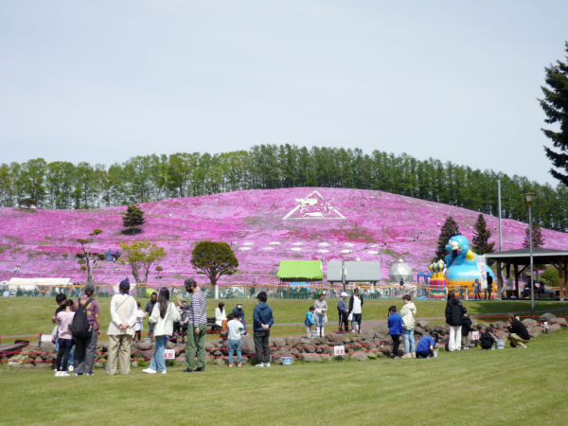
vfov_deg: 35.1
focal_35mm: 41
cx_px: 284
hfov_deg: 45.8
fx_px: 673
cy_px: 213
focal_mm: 6.8
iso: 100
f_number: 9
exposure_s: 1/250
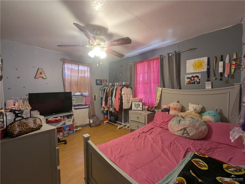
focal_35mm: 13
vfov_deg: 90.0
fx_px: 92
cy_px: 92
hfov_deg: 106.1
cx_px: 122
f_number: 2.2
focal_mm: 1.95
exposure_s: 1/24
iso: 126
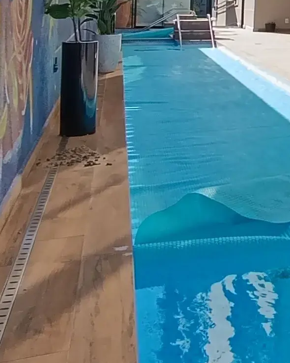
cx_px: 472
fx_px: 740
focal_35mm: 69
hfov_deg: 18.7
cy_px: -31
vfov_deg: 25.6
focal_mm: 1.65
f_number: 2.2
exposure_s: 1/359
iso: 50
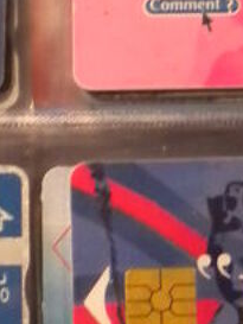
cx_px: 60
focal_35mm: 171
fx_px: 1599
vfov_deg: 11.6
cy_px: 177
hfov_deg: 8.7
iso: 400
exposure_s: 1/20
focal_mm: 6.3
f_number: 3.1
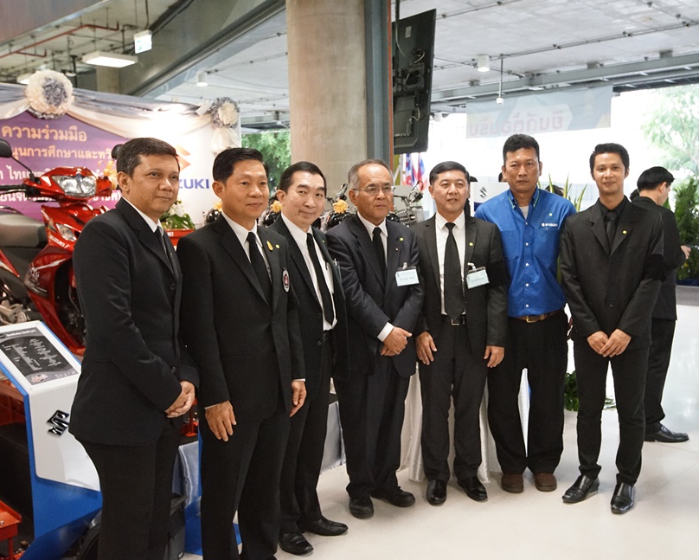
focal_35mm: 36
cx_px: 396
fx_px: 745
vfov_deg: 41.2
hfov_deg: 50.1
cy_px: 272
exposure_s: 1/50
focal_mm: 31
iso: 6400
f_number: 5.6
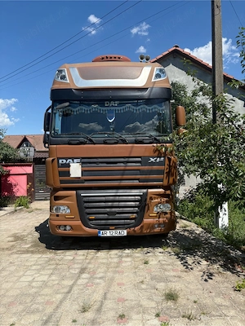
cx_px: 122
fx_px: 245
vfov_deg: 67.3
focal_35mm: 26
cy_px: 163
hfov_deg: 53.1
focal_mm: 5.96
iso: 50
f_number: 1.6
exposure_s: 1/3831
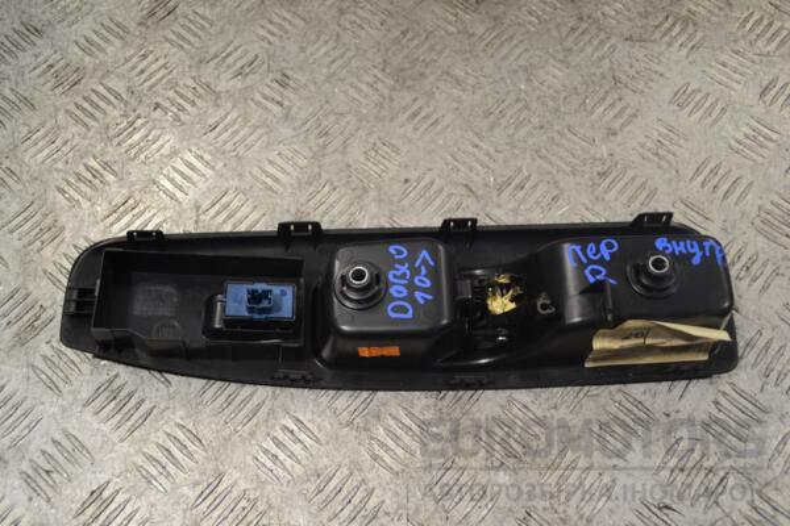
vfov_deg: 36.9
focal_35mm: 36
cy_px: 263
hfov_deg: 53.1
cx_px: 395
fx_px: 790
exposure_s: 1/40
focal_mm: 24
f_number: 4
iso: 100
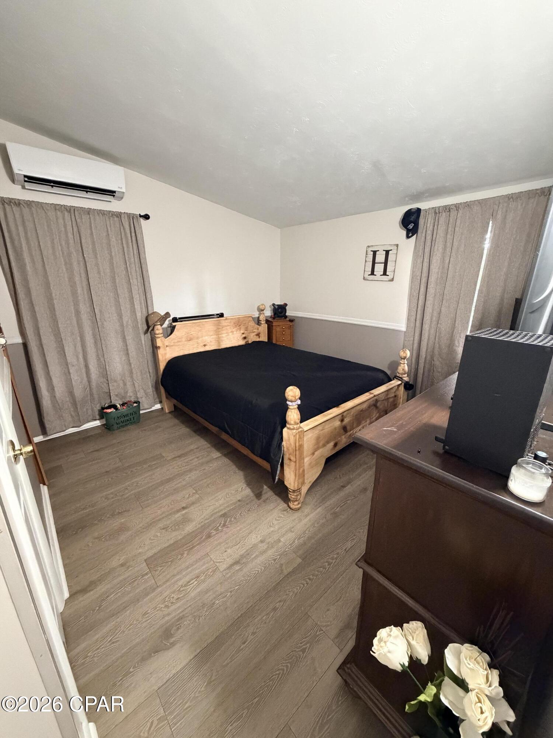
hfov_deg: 85.7
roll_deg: -0.2
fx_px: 298
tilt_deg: -17.9
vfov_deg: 102.1
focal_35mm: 14
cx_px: 276
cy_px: 369
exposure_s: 1/60
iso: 1000
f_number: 2.2
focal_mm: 2.22
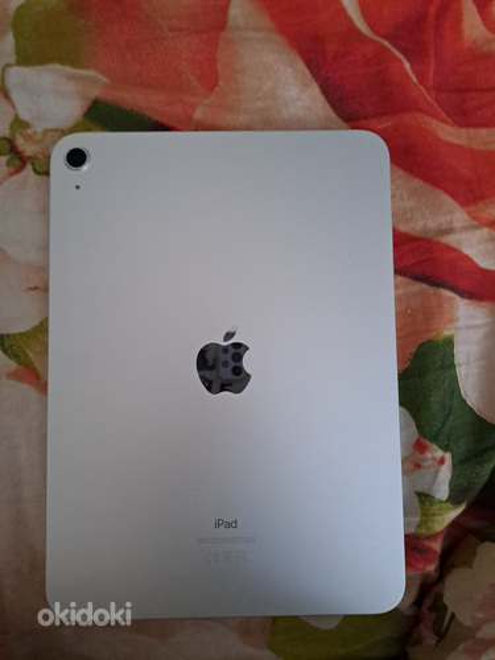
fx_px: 477
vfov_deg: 69.4
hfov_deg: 54.9
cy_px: 330
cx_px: 248
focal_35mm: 25
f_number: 1.8
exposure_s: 1/20
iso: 500
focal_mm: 4.65
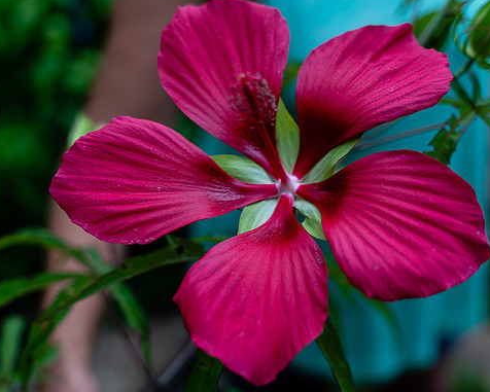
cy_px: 196
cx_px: 242
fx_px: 812
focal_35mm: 56
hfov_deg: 33.6
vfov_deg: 27.1
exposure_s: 1/250
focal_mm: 49
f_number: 2.8
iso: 200
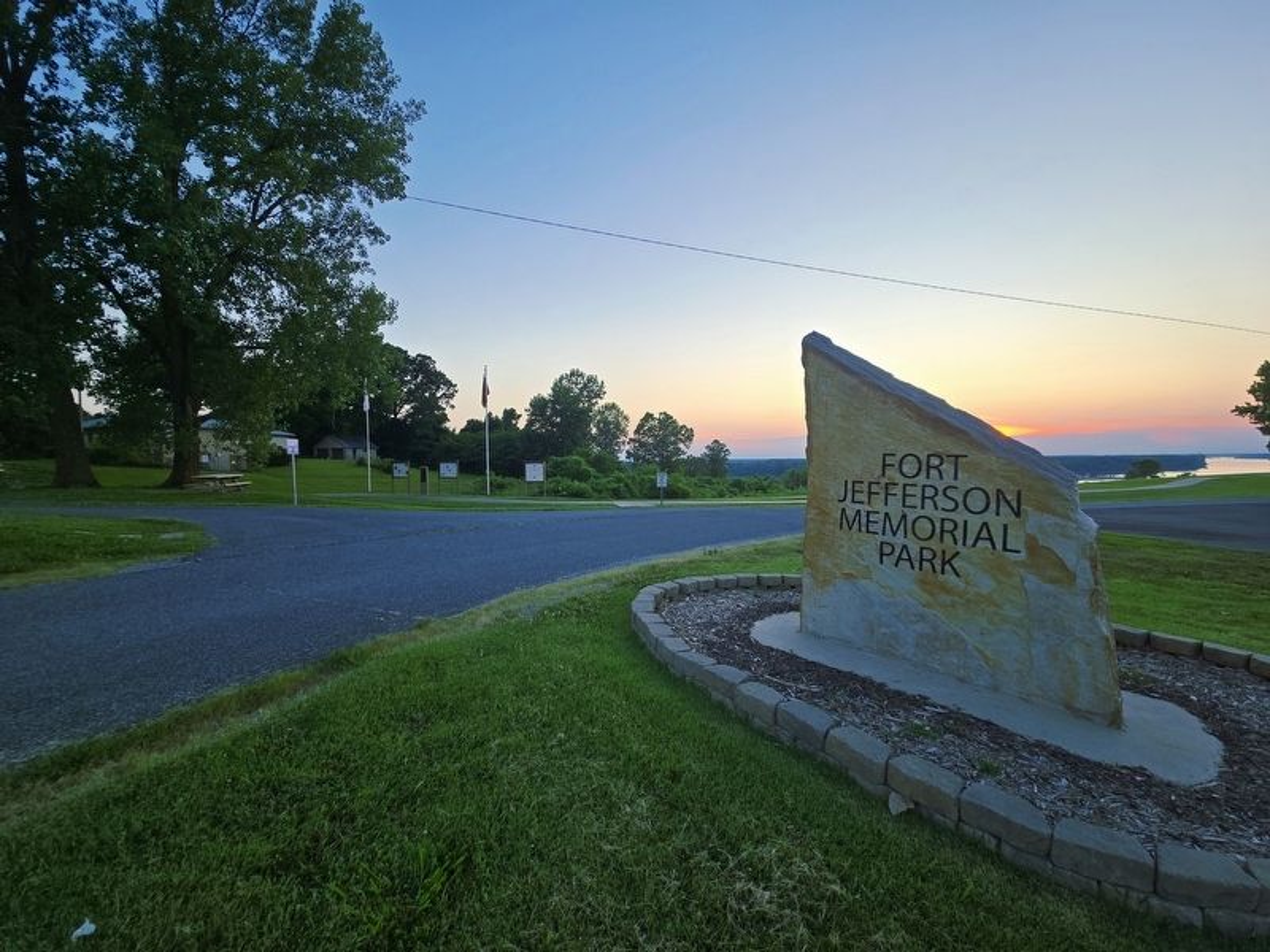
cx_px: 635
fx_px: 477
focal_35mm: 13
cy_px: 476
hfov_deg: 106.2
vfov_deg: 89.9
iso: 50
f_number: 2.2
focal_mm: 2.2
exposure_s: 1/207
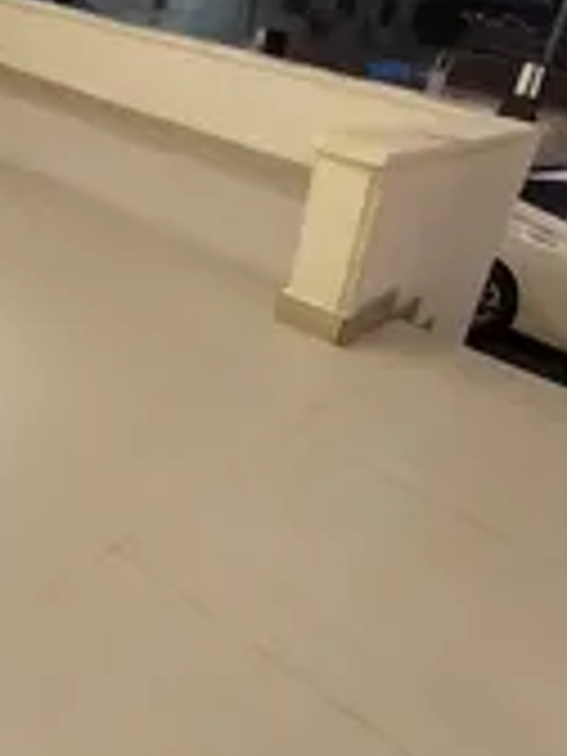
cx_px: 248
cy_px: 423
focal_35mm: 31
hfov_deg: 45.3
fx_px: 677
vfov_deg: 58.2
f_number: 2.2
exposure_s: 1/33
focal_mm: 1.3
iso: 200
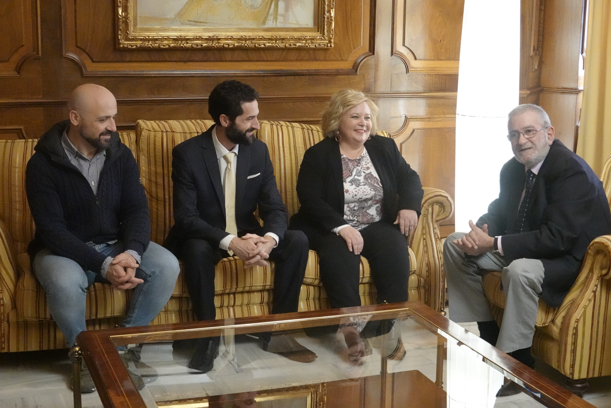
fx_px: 984
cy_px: 204
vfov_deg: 23.4
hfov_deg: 34.5
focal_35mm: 58
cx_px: 306
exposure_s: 1/250
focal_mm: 21.56
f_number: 4
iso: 5000
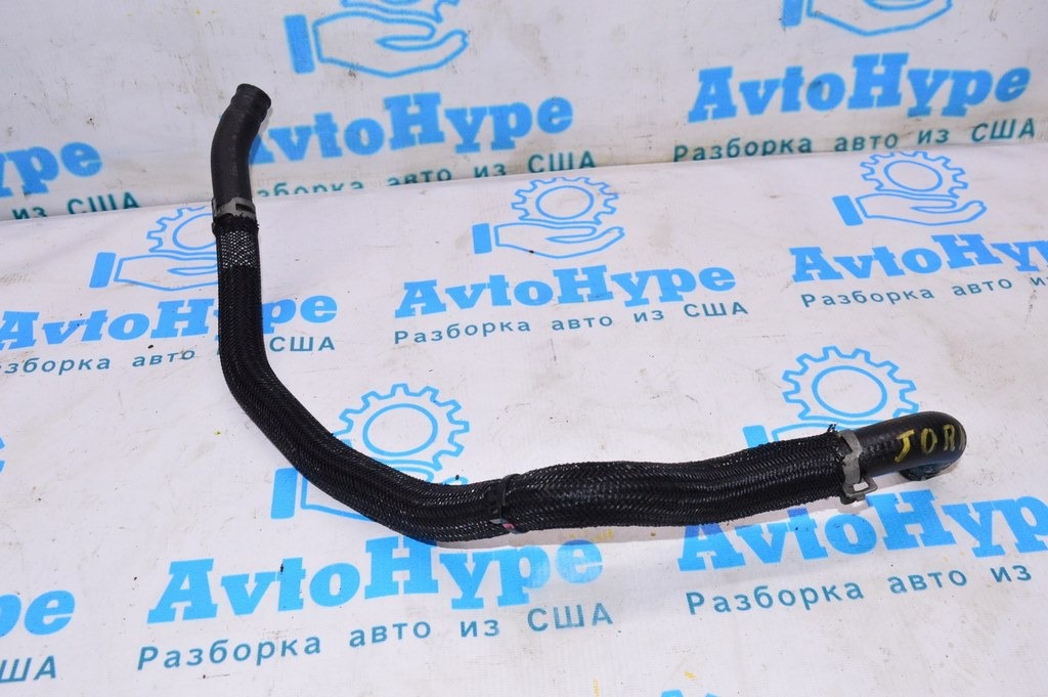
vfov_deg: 36.8
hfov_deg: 53.2
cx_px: 524
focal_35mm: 36
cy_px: 348
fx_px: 1047
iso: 1600
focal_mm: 24
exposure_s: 1/160
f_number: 8
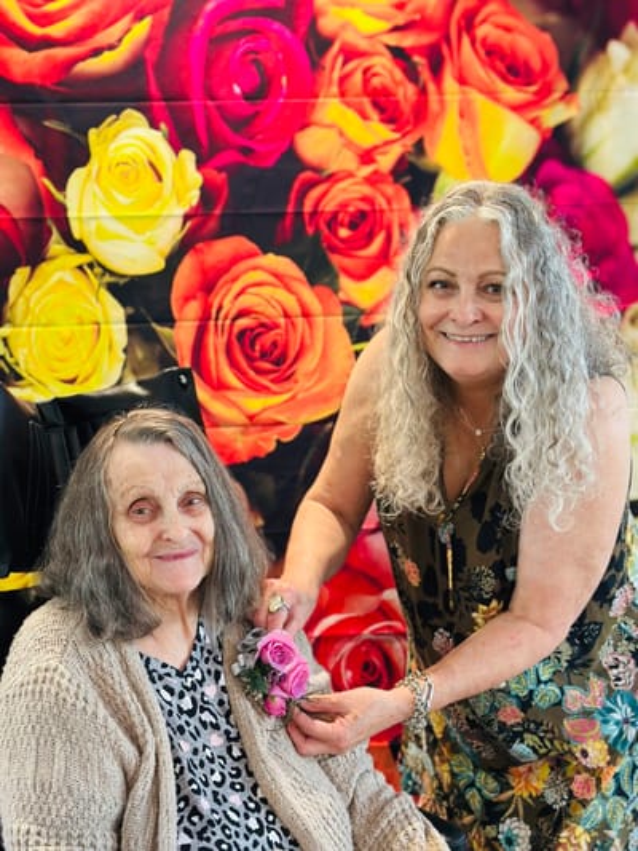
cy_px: 426
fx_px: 1179
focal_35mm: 48
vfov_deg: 39.6
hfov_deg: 30.3
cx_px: 319
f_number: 1.78
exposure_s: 1/60
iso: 400
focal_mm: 6.86
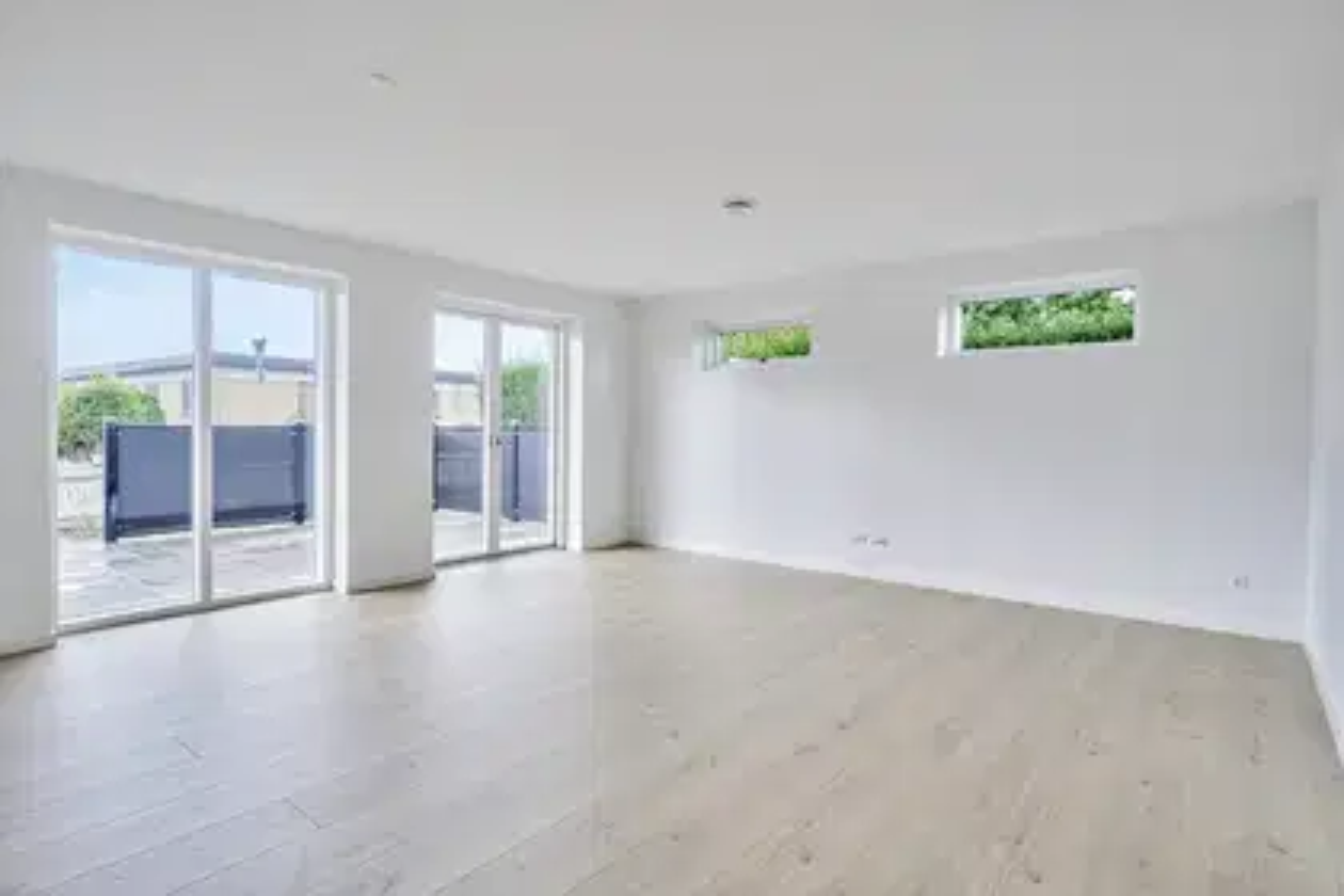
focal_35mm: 18
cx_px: 672
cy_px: 448
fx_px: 672
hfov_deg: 90.0
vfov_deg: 67.4
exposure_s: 1/20
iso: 800
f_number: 8
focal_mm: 18
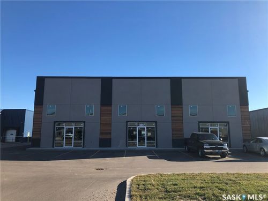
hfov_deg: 63.4
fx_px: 217
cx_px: 134
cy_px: 100
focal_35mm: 28
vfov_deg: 49.7
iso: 20
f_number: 1.8
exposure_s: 1/1245
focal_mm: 3.99
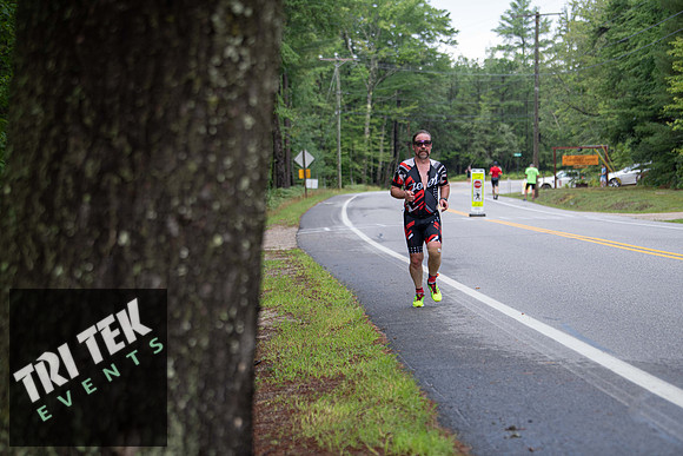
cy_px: 228
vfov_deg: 14.4
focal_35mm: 95
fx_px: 1803
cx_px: 342
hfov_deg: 21.5
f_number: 3.5
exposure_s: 1/400
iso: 250
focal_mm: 95
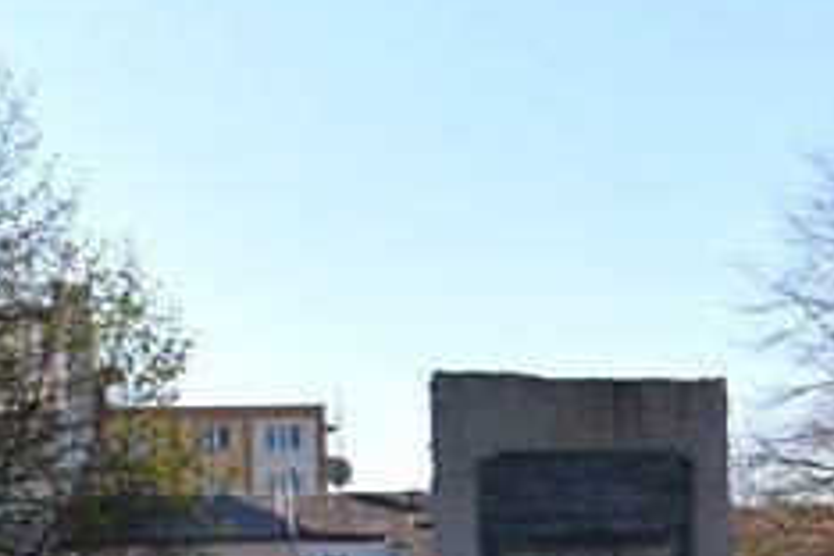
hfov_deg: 17.1
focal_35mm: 118
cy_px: 715
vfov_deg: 11.3
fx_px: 2733
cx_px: 784
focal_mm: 18
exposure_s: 1/200
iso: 100
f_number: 8
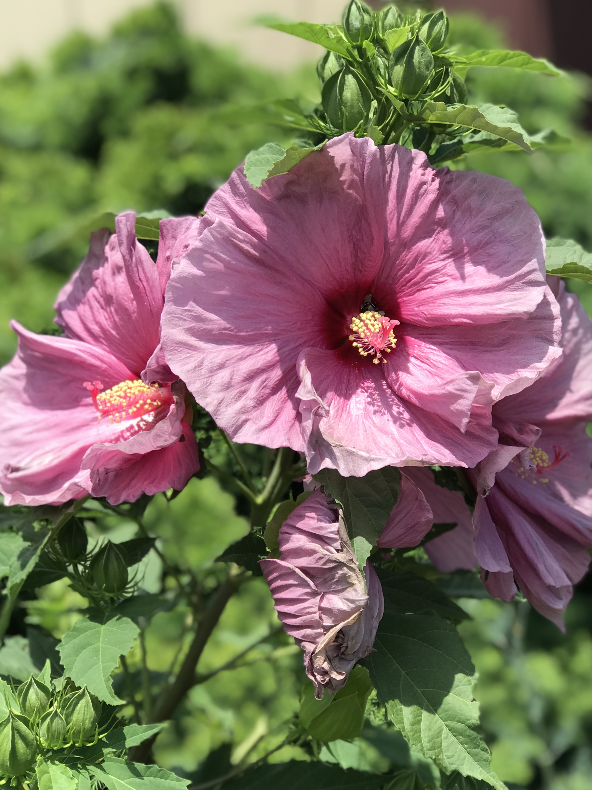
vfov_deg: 27.0
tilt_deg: -8.8
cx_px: 313
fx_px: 1642
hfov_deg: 20.4
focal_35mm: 72
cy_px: 450
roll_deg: +1.9
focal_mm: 6.6
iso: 20
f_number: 2.8
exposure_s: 1/465
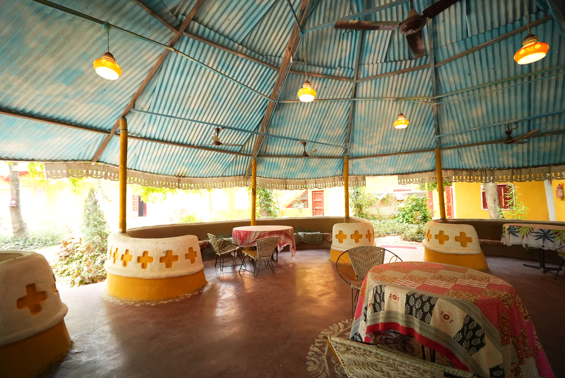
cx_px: 282
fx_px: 251
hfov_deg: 96.7
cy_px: 189
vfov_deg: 73.8
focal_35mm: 16
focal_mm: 16
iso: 4000
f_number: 2.8
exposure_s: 1/640
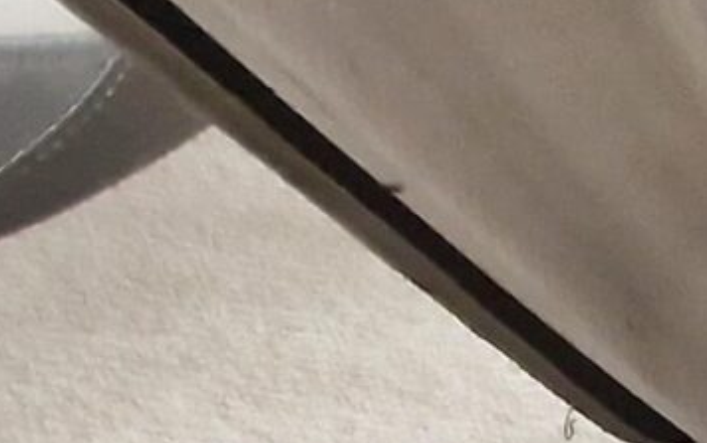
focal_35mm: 99
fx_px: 1909
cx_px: 1863
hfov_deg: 13.1
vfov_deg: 10.9
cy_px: 1105
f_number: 2.2
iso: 320
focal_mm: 2.2
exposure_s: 1/33
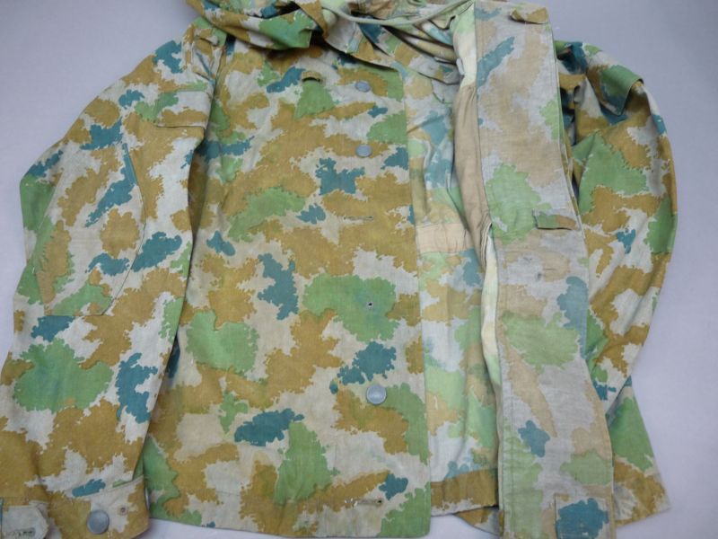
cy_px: 270
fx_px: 560
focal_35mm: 27
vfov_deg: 51.4
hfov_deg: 65.3
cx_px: 359
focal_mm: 4.8
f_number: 2.8
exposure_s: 1/30
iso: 160
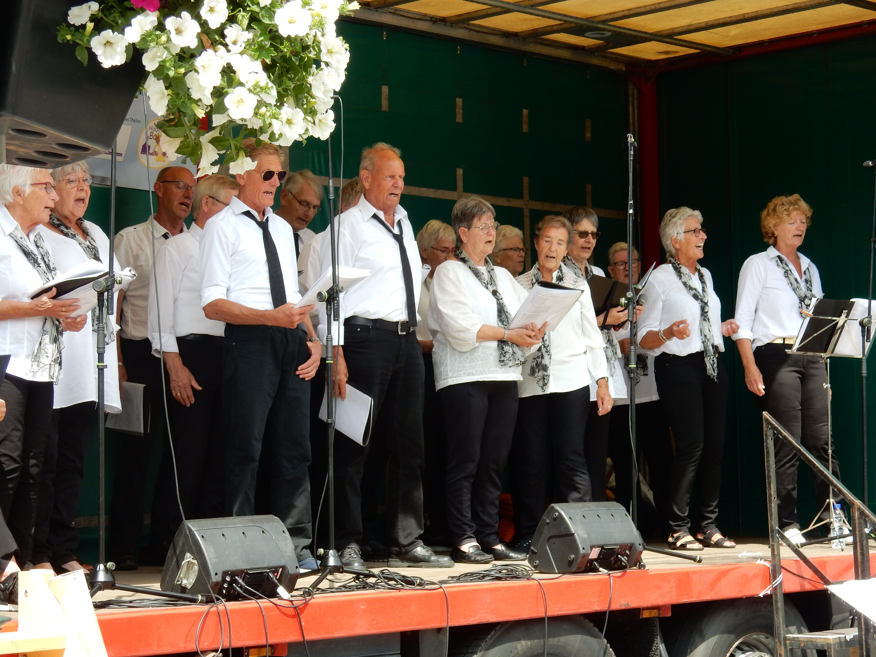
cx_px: 438
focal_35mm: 84
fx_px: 2126
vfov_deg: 17.6
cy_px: 328
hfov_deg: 23.3
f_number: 5
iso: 125
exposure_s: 1/200
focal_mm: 14.9
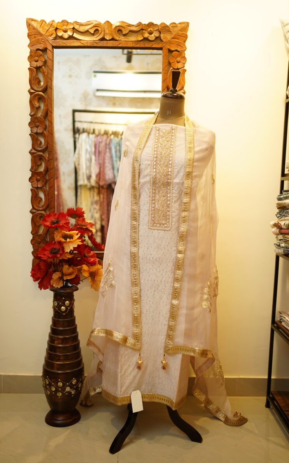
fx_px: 454
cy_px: 233
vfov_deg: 54.0
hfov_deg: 35.3
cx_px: 134
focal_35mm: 36
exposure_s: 1/125
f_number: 2
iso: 160
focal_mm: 35
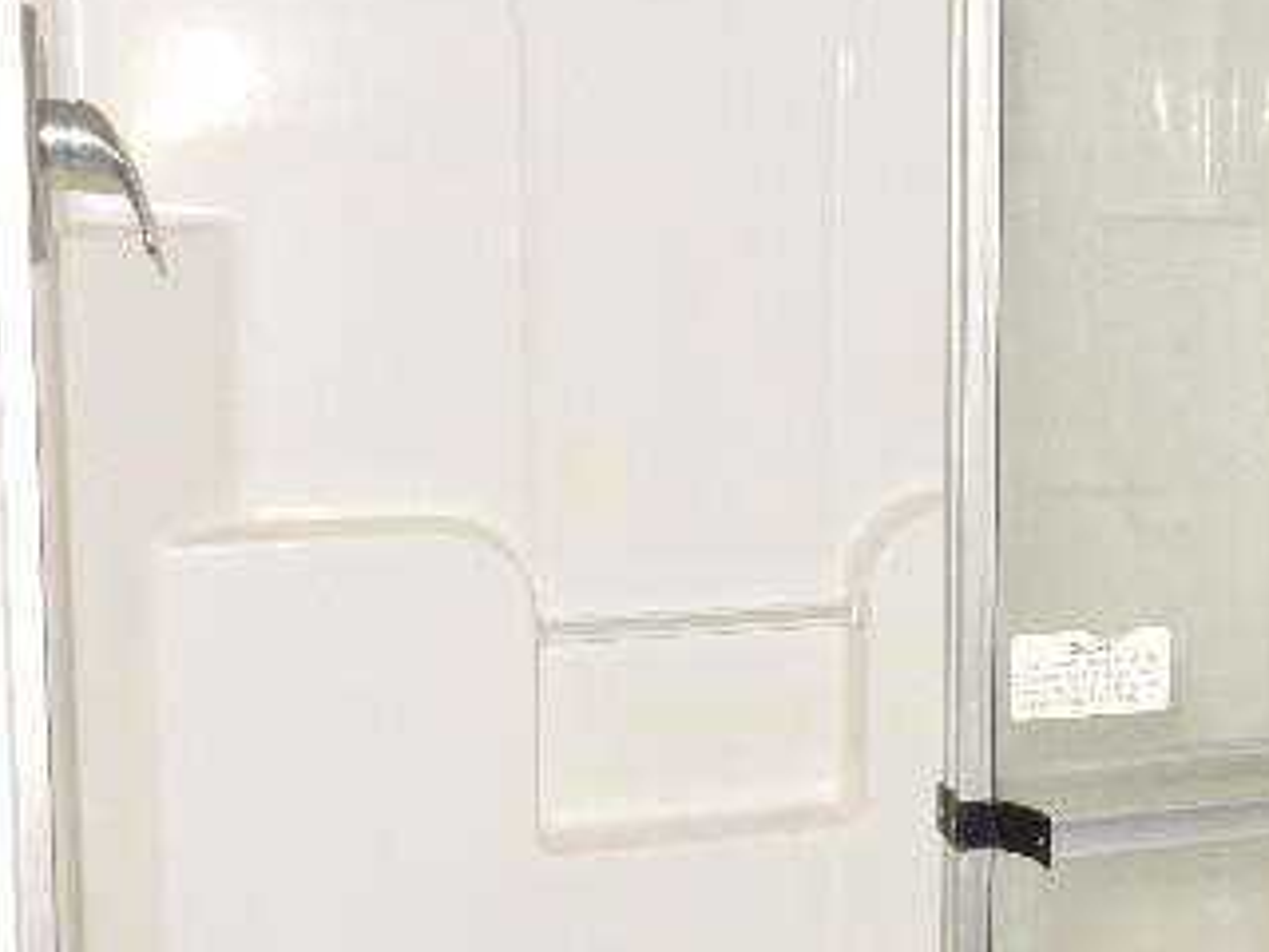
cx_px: 944
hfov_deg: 31.6
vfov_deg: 24.3
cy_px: 353
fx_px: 2200
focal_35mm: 60
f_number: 4
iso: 200
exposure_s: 1/30
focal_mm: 5.4
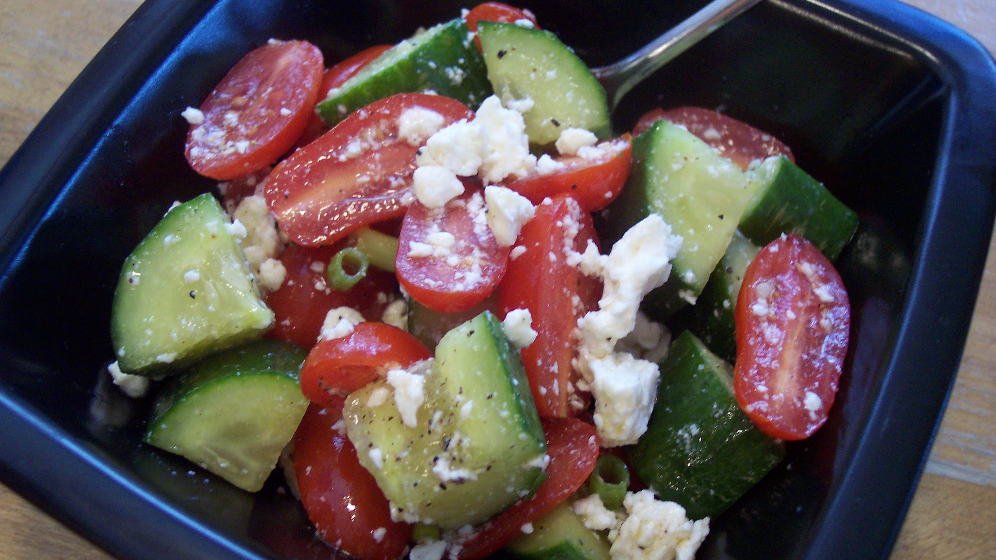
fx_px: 1109
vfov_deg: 28.3
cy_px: 300
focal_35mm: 42
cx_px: 494
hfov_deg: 48.4
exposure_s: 1/15
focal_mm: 8
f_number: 2.8
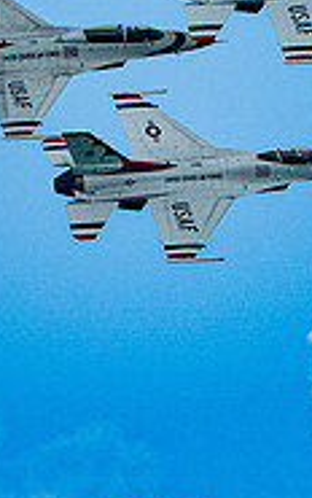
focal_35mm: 2112
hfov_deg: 0.6
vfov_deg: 1.0
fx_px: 28667
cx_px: 178
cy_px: 211
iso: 640
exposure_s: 1/1250
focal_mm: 400
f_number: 9
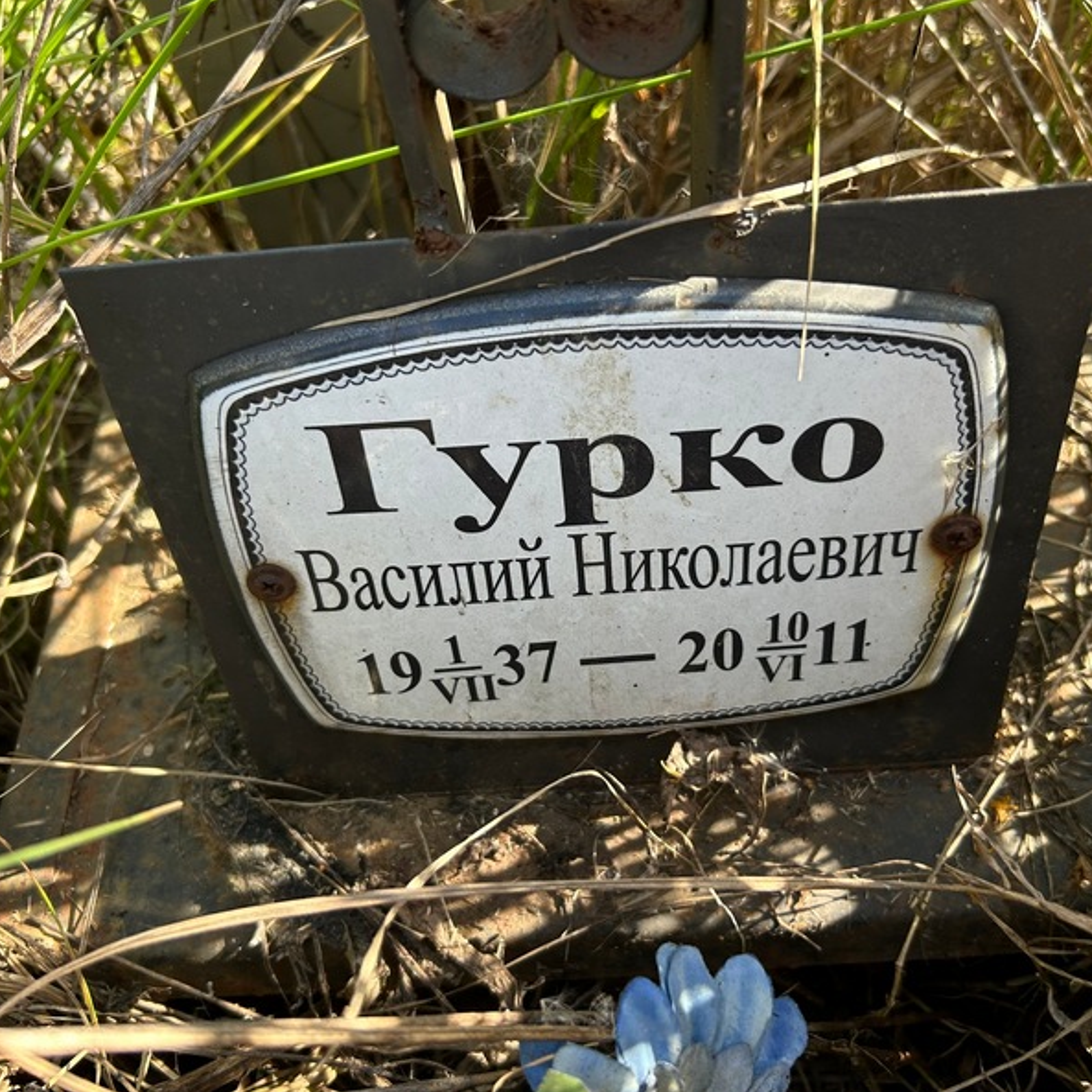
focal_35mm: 31
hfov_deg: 52.4
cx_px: 606
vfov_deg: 52.5
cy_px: 551
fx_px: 1106
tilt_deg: -57.8
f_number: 1.5
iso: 50
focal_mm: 5.7
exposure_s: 1/379
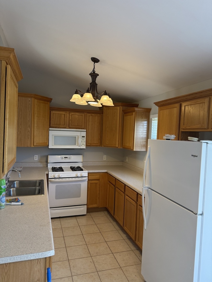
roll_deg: -2.3
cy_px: 141
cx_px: 106
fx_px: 196
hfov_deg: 56.8
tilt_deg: -1.4
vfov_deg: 71.6
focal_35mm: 24
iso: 250
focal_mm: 6.76
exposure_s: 1/120
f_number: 1.78
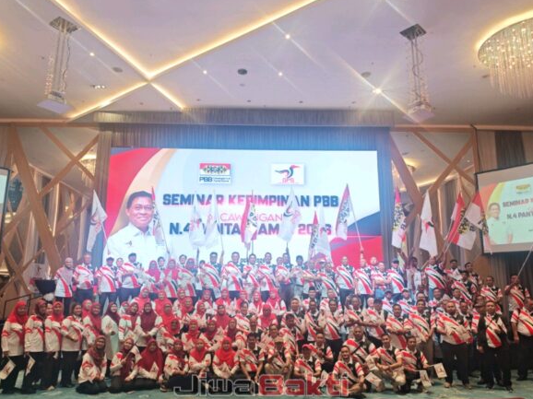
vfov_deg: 51.3
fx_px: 416
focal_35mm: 27
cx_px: 269
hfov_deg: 65.3
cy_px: 203
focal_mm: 6.83
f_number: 2
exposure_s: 1/50
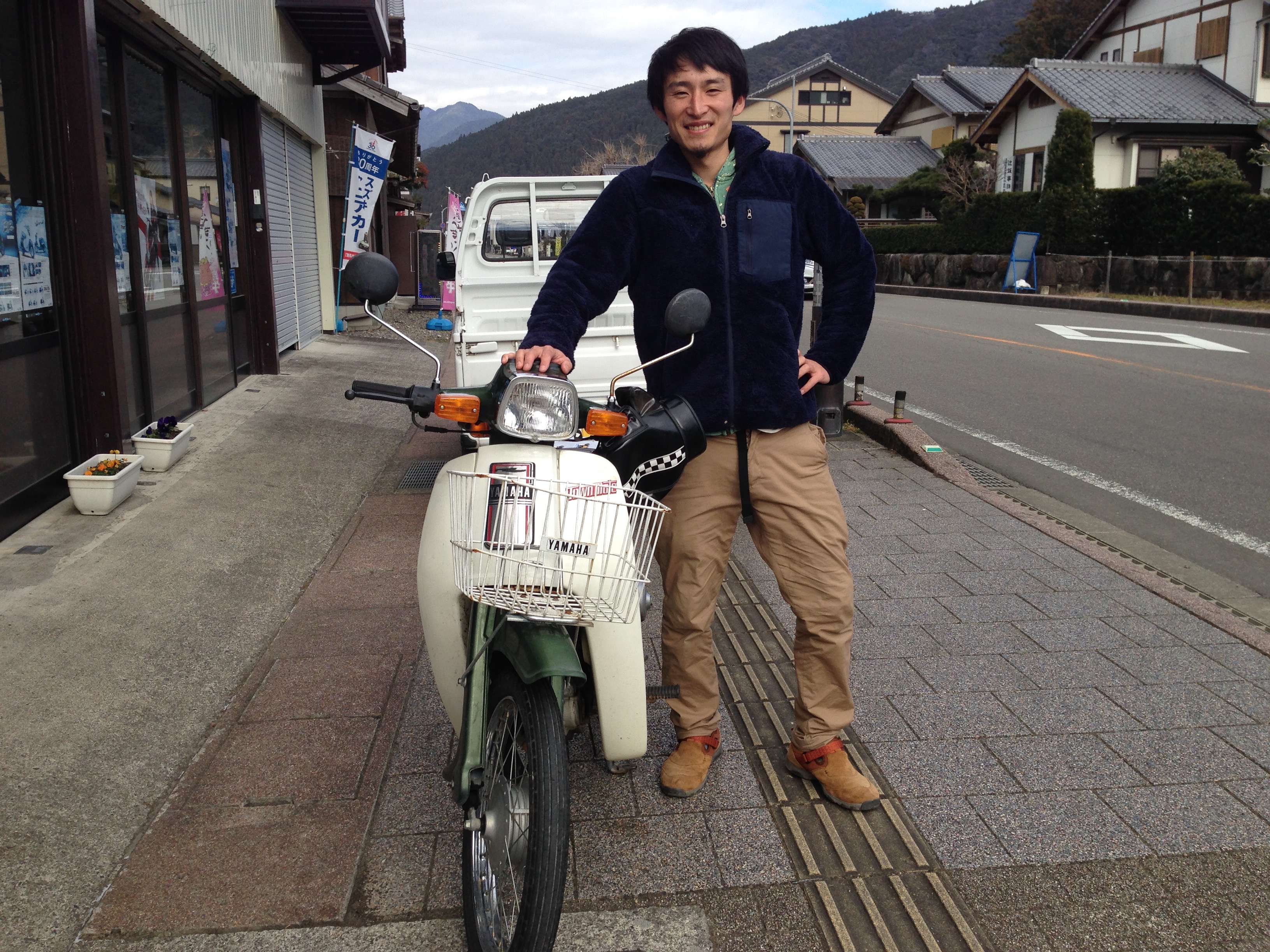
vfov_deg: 42.9
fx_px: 1211
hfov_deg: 55.4
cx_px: 635
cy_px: 476
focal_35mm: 33
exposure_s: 1/821
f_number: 2.4
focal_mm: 4.12
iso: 50
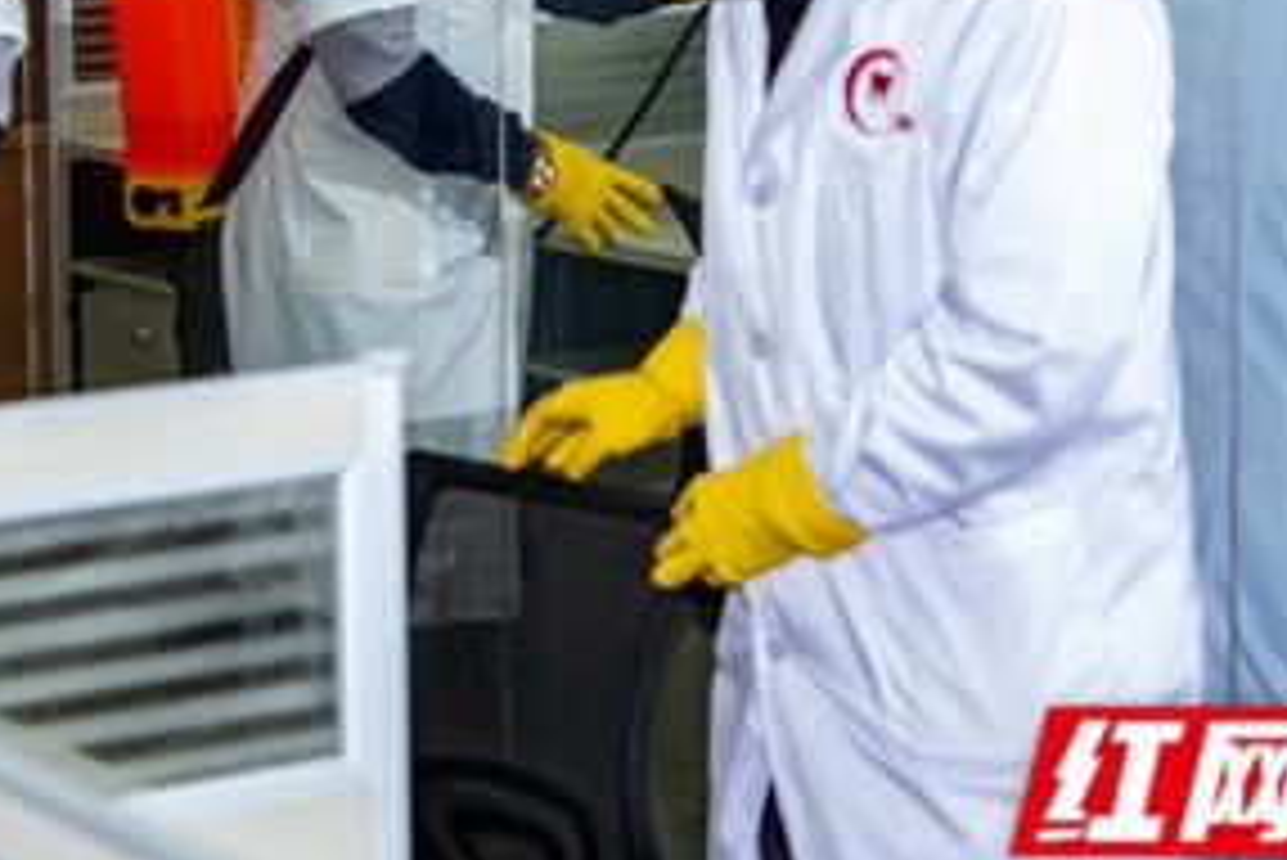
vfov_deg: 12.5
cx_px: 436
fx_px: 3899
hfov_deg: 18.7
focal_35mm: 109
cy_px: 115
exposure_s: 1/60
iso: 1600
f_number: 4
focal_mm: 52
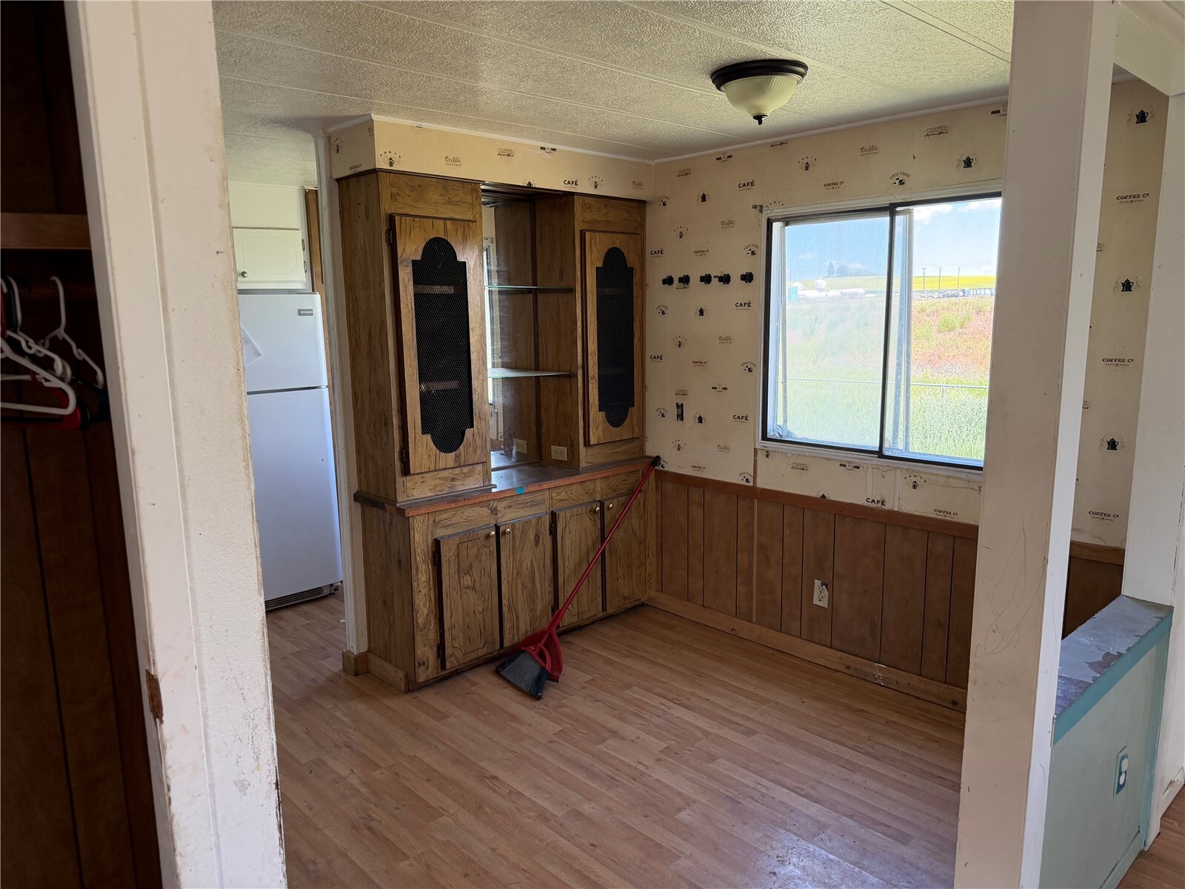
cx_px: 592
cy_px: 444
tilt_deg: -8.6
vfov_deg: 56.8
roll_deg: +1.4
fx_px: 822
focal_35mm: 24
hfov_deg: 71.6
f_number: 1.78
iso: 200
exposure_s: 1/210
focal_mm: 6.76
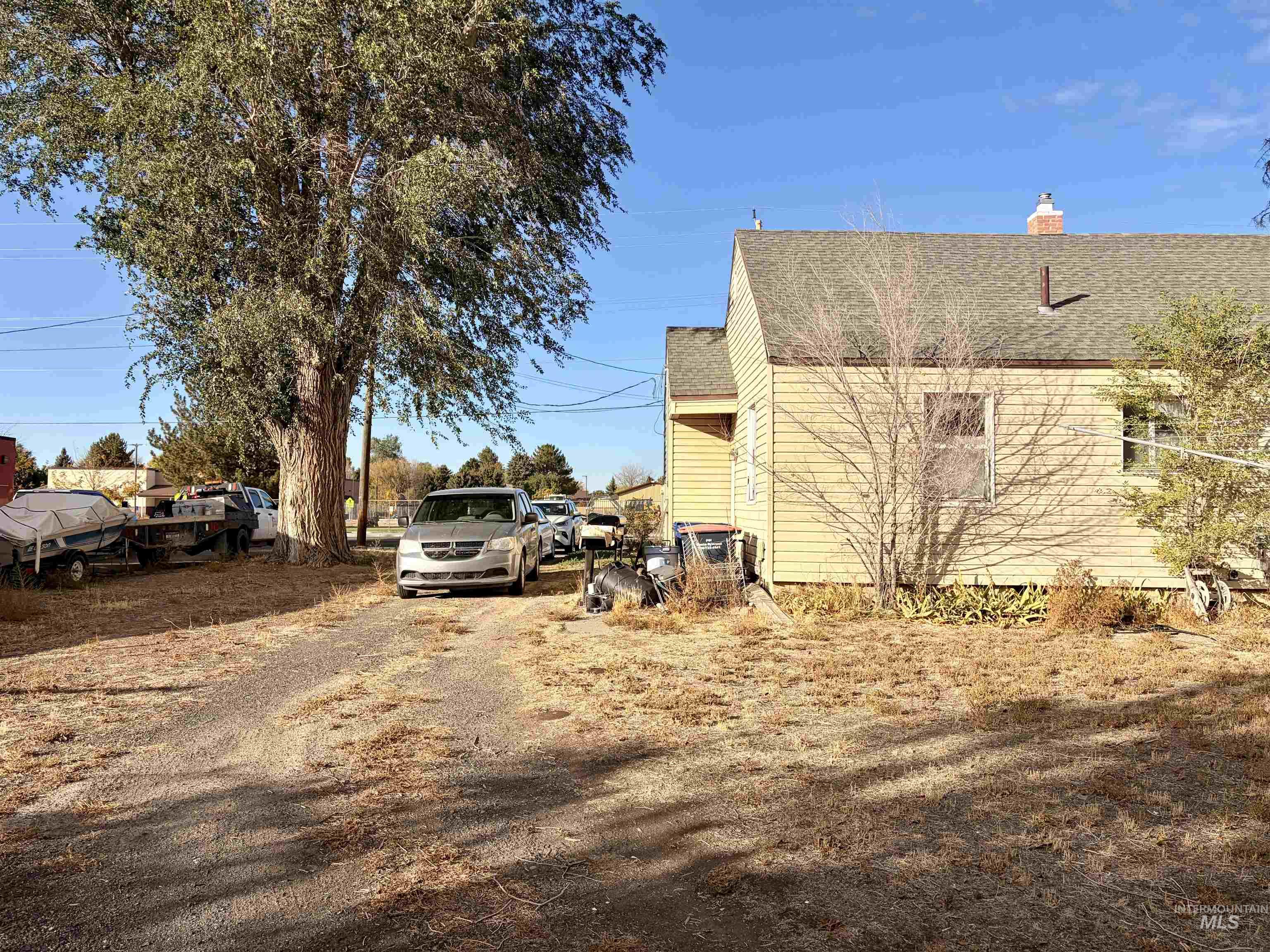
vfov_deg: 53.1
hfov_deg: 67.3
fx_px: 954
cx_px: 635
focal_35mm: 26
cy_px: 476
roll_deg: -0.1
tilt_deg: +3.2
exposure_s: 1/3279
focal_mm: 5.96
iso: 50
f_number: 1.6
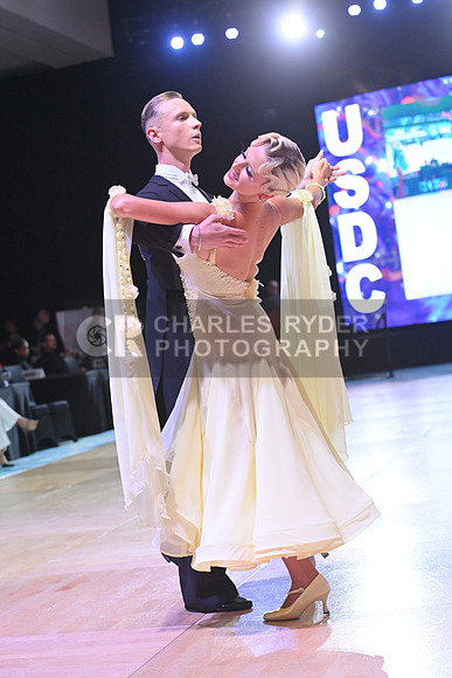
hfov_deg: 19.5
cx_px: 226
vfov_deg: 28.8
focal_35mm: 70
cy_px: 339
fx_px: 1317
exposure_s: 1/400
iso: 4000
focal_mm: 70
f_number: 5
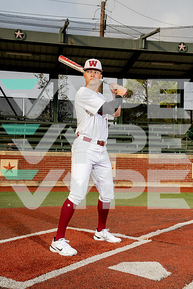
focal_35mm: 45
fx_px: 362
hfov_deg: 29.9
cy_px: 144
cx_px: 96
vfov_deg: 43.6
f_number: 11
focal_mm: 45
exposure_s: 1/250
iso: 250
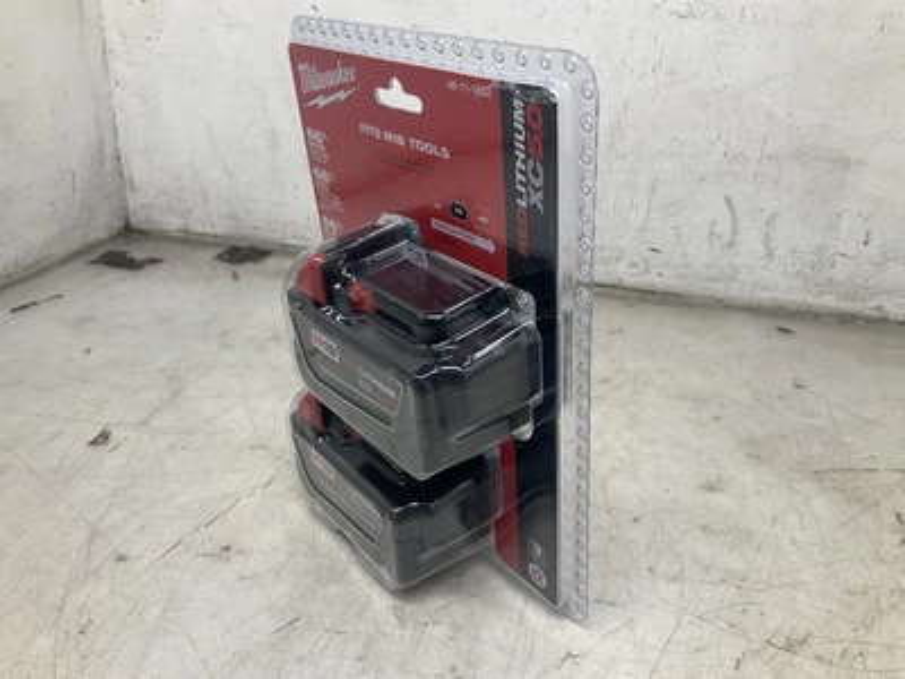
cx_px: 452
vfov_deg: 48.2
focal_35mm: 29
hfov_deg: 61.7
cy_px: 340
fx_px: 758
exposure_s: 1/120
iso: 40
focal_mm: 3
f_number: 1.8
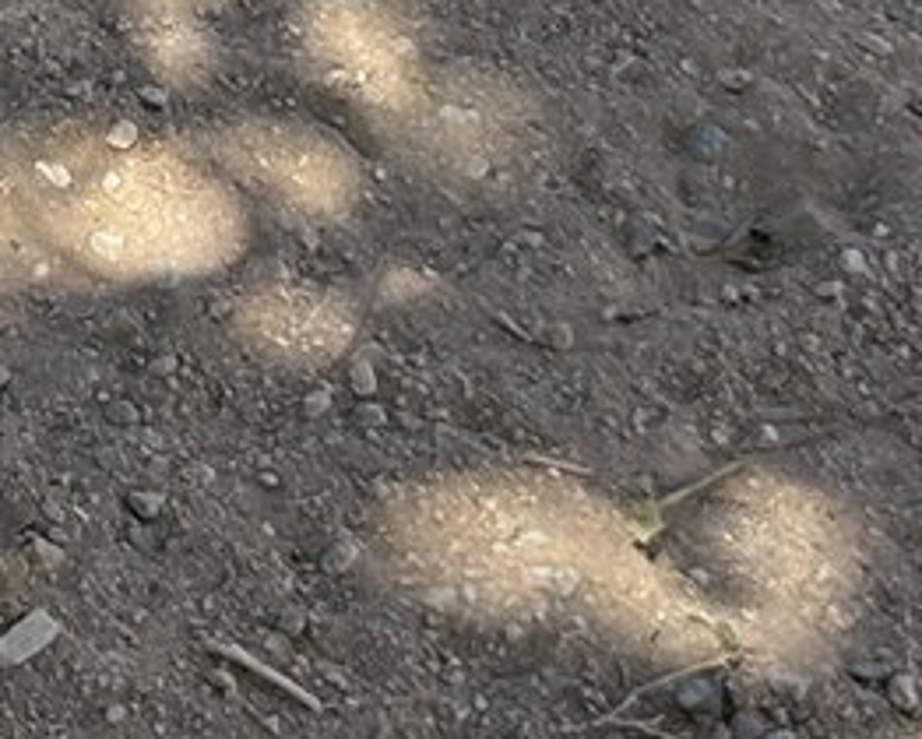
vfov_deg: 4.8
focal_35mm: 310
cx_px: -1612
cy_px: -1365
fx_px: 8465
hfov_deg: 5.9
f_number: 1.6
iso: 50
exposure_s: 1/1287
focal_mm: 5.96
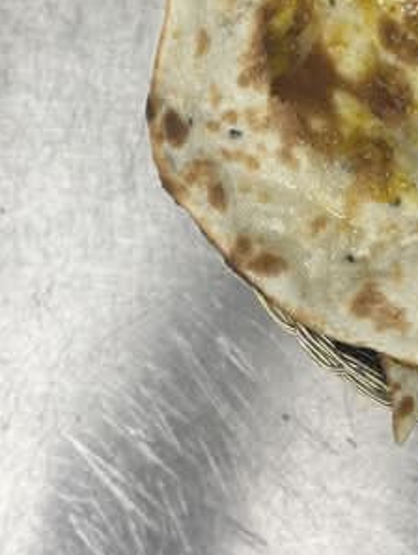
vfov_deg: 16.1
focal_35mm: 118
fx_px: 1897
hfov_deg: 12.3
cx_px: 481
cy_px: -98
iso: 125
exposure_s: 1/100
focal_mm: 6.86
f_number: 1.78
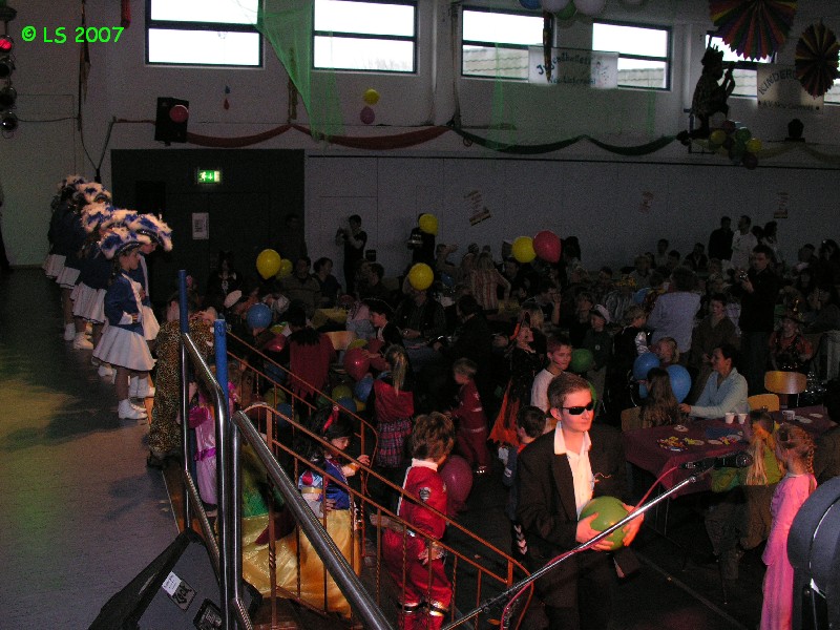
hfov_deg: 52.6
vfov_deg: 40.7
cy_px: 315
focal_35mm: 35
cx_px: 420
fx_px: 849
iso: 200
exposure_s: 1/60.1
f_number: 4
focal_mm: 8.9
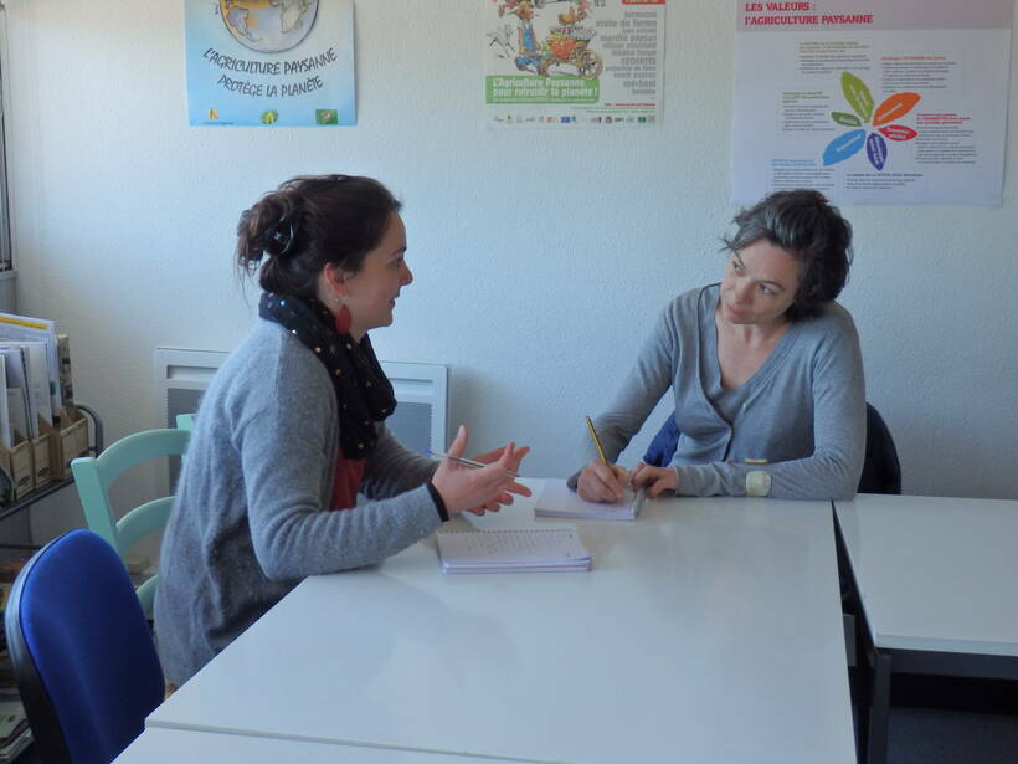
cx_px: 509
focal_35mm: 45
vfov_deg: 32.2
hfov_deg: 42.1
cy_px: 382
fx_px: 1323
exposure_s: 1/80
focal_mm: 8
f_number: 3.8
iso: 100
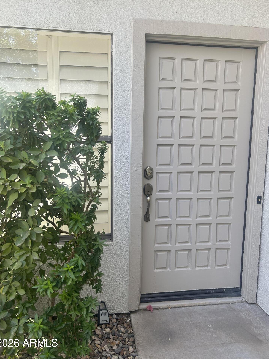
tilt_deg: -7.2
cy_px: 174
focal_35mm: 27
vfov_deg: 65.3
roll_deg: -0.5
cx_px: 135
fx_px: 280
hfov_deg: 51.3
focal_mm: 5.7
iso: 50
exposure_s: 1/341
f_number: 1.5
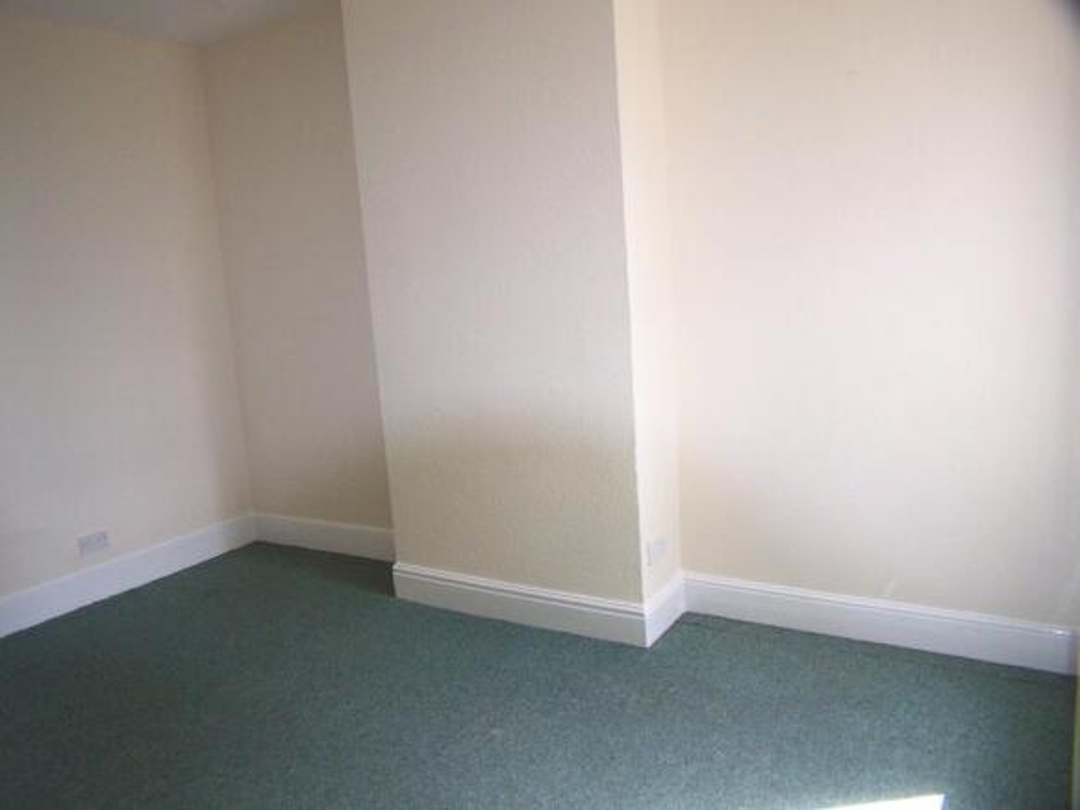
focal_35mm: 38
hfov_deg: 49.0
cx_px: 540
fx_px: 1185
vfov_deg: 37.7
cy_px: 405
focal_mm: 6.3
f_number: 2.8
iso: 160
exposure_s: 1/125
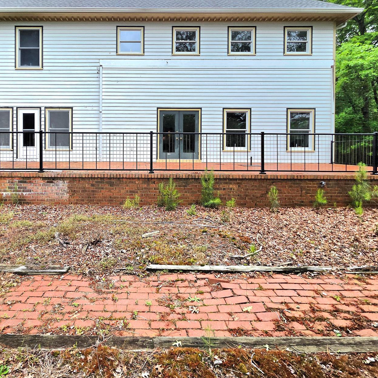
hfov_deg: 76.5
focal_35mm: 19
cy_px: 152
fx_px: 235
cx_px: 145
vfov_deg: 76.8
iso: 40
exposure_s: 1/1667
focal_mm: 2.2
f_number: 1.9
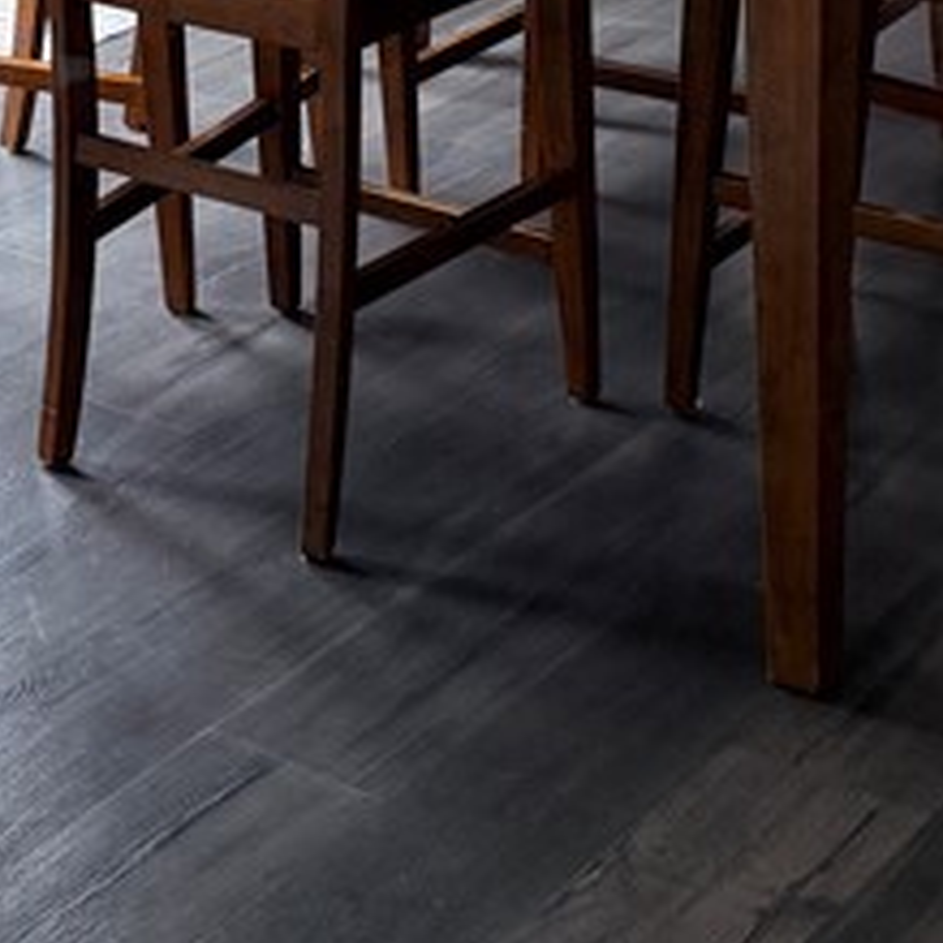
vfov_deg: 16.4
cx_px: 155
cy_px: -349
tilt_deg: -10.0
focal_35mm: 99
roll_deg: +1.4
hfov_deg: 17.4
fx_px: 3051
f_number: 1.78
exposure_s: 1/145
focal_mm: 6.76
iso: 160
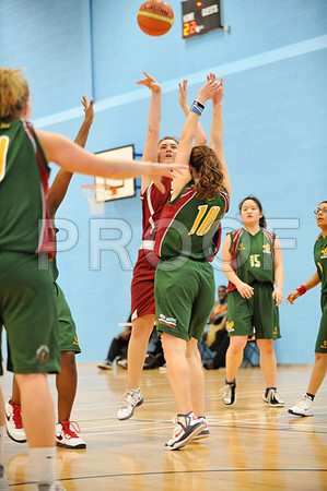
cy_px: 246
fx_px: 1297
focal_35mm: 95
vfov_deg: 21.5
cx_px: 164
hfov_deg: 14.4
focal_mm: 95
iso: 8000
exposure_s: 1/400
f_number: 2.8
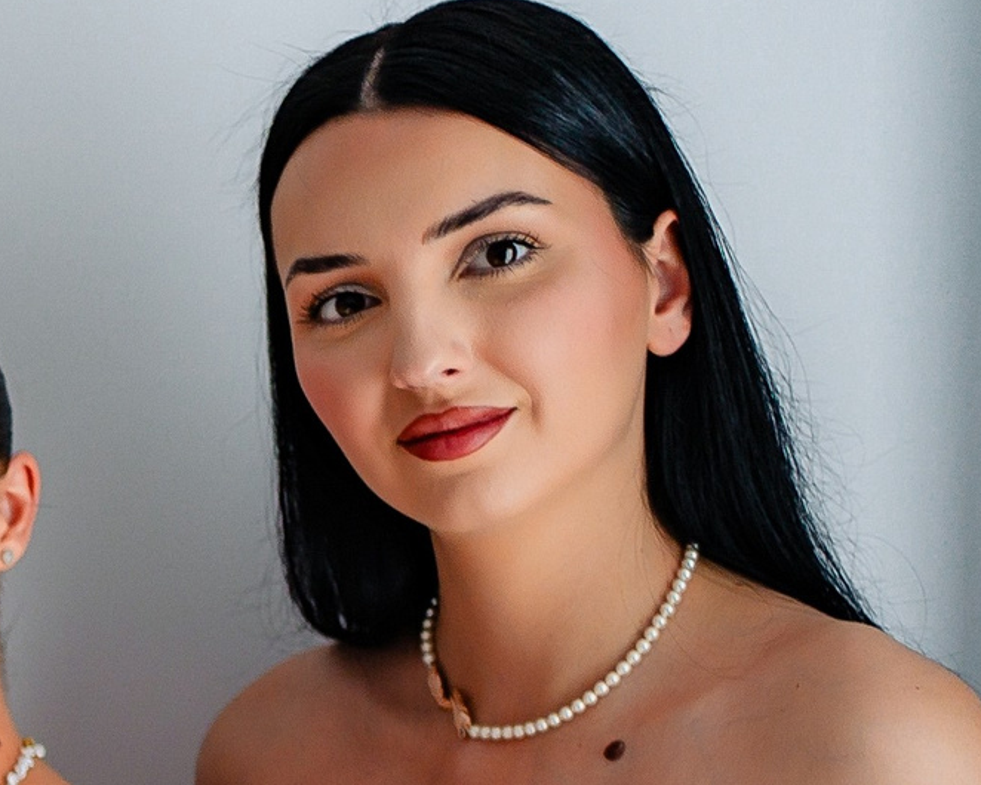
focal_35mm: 127
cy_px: 995
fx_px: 3688
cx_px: -720
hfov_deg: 13.7
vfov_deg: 11.8
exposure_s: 1/250
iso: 320
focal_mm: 35
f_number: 1.8
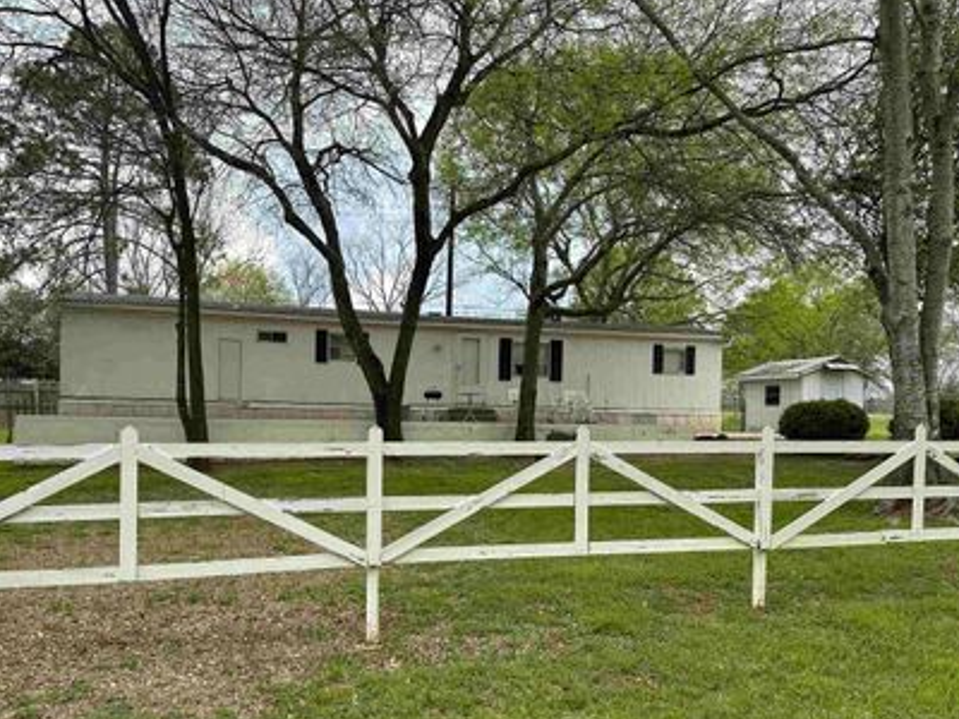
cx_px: 482
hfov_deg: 60.0
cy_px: 428
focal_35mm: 30
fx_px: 831
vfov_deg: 46.6
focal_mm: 6.86
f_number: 1.78
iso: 80
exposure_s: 1/1473
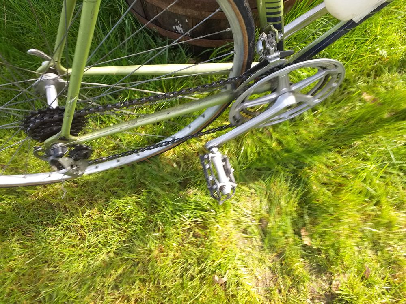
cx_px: 203
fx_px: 305
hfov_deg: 67.3
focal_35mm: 26
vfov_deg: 53.1
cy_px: 152
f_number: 1.9
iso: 40
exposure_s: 1/141
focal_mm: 3.6
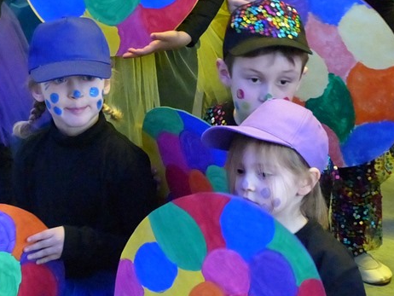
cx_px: 140
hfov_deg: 11.3
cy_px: 166
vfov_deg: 8.5
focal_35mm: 174
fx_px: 1982
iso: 2500
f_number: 2.8
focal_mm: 23.5
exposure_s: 1/80
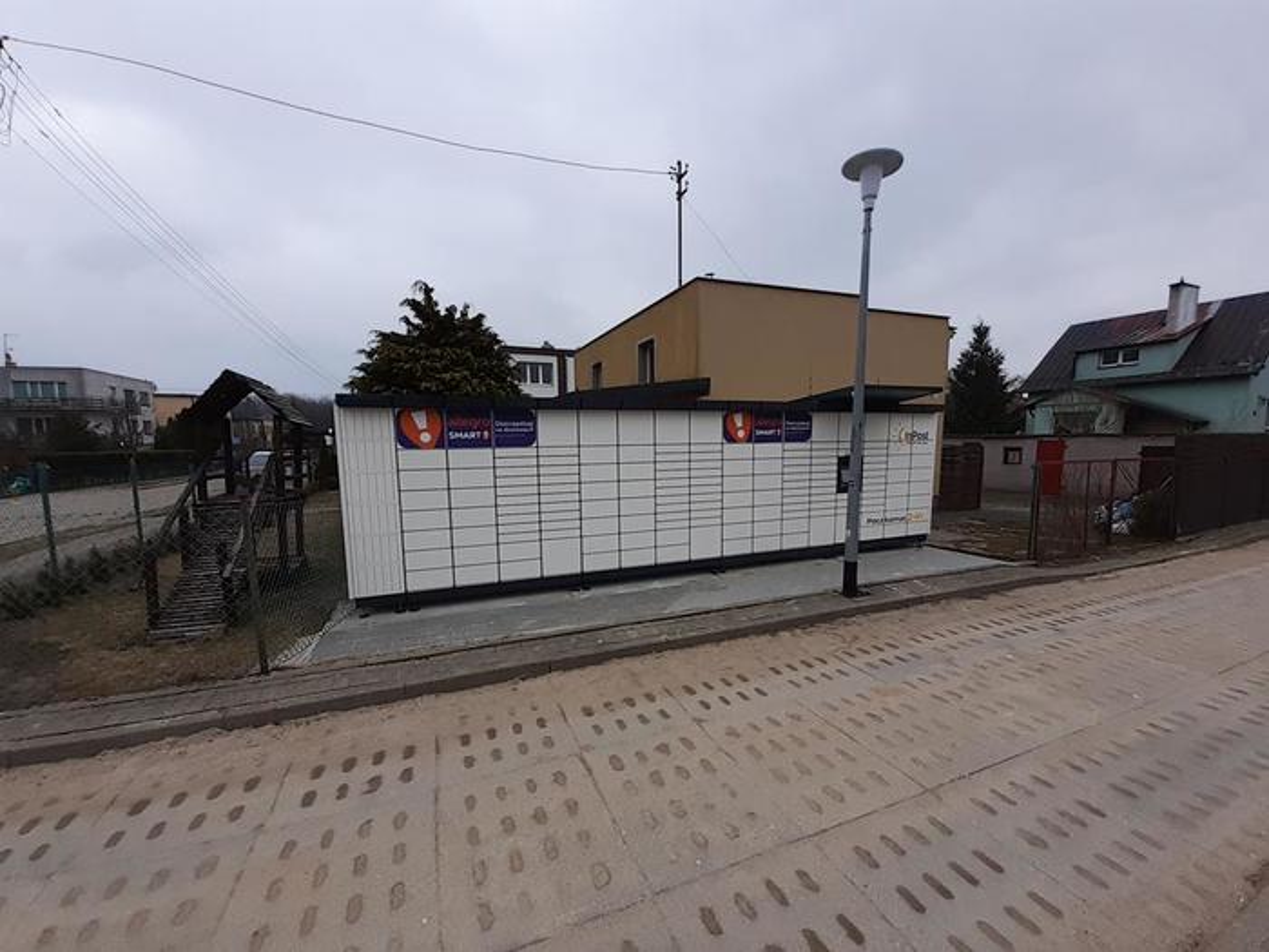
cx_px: 634
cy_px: 476
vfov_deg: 89.9
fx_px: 477
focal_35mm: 13
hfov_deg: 106.2
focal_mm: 1.13
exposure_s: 1/390
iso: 40
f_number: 2.2
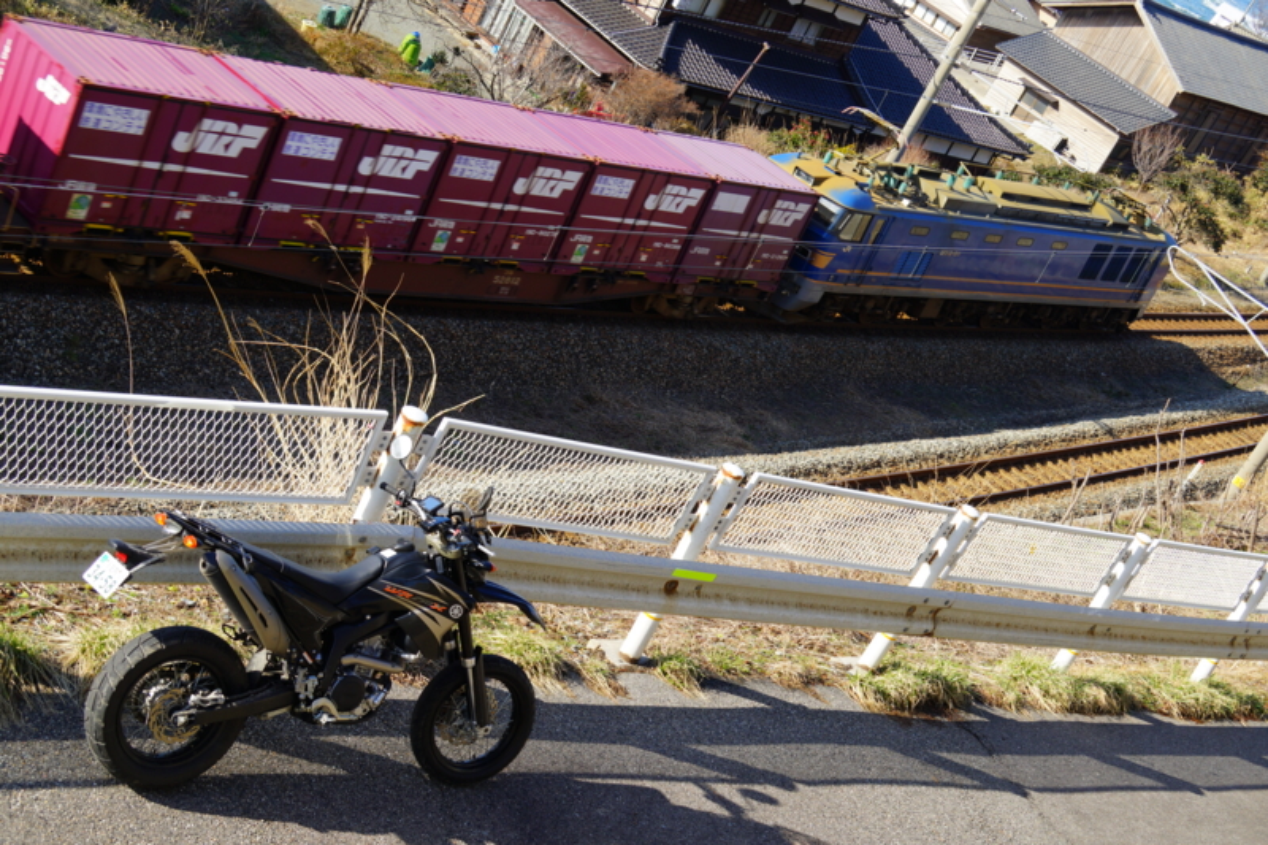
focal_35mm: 51
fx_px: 1796
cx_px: 634
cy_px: 422
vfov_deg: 26.5
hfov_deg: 38.9
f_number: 5.6
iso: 100
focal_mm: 34
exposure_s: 1/250
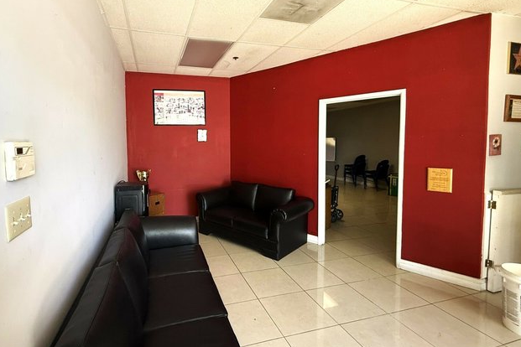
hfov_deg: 89.4
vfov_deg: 67.2
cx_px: 224
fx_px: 260
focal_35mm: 18
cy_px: 155
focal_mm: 2.22
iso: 320
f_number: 2.2
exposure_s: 1/60
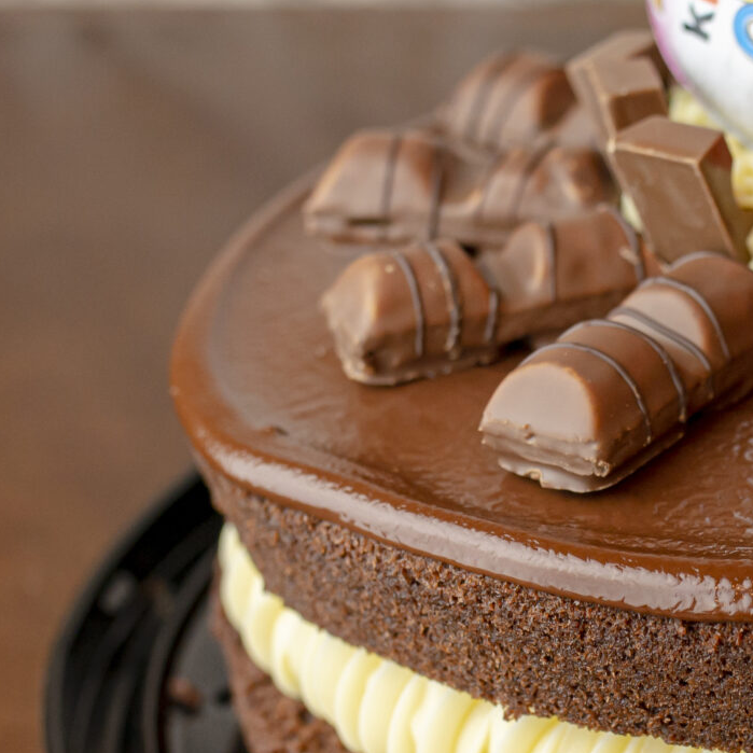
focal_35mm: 109
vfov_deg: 15.9
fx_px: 2683
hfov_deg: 15.4
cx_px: 884
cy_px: 549
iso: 800
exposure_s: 1/160
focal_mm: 35
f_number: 3.5
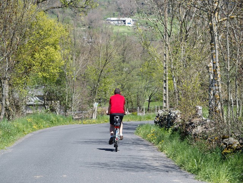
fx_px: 1053
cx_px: 122
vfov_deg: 9.9
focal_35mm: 150
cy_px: 92
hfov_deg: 13.2
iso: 100
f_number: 4
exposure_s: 1/400
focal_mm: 31.8
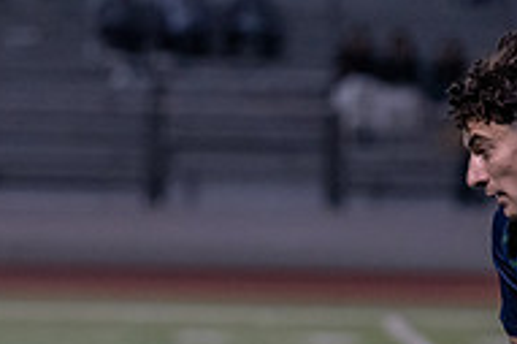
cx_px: 595
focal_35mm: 505
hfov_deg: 4.1
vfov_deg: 2.7
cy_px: 439
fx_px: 7246
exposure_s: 1/1000
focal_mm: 130
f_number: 2.8
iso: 3200
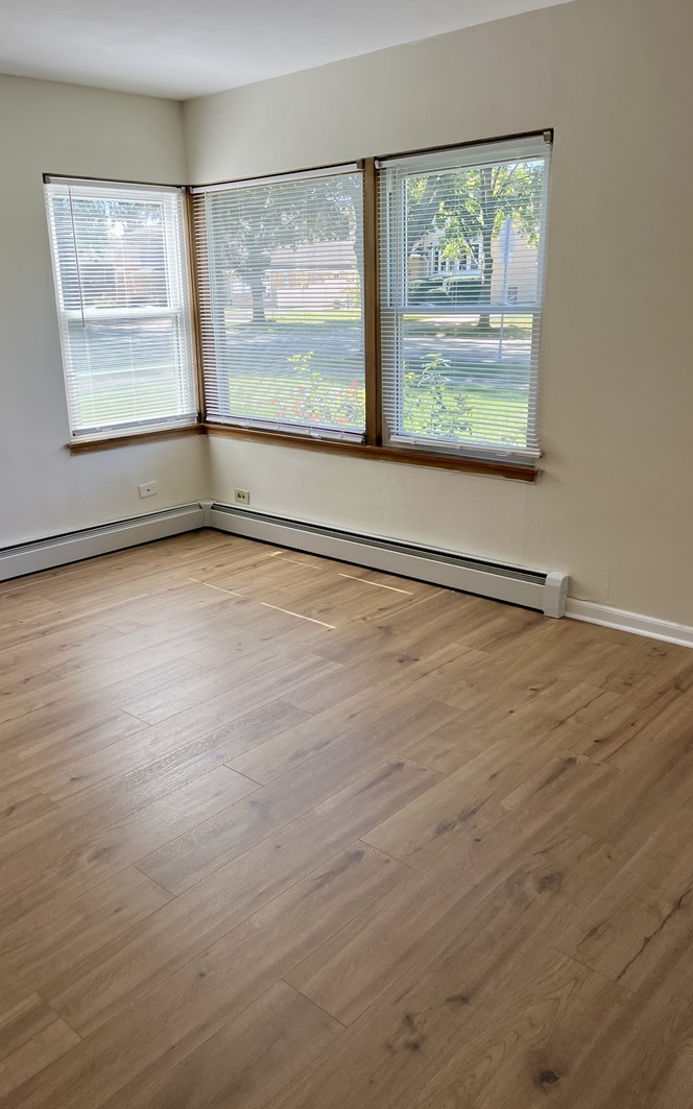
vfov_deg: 66.5
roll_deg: +2.2
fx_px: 846
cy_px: 562
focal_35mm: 28
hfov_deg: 44.4
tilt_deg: -20.2
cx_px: 296
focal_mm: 5.1
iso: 50
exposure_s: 1/264
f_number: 1.6
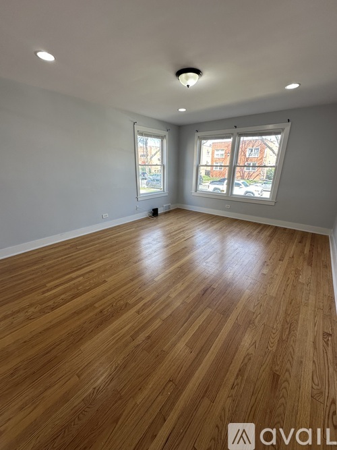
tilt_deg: -18.3
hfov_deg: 85.7
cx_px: 168
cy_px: 225
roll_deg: -1.0
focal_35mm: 14
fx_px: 182
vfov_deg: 102.1
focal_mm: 2.22
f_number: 2.2
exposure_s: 1/120
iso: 64
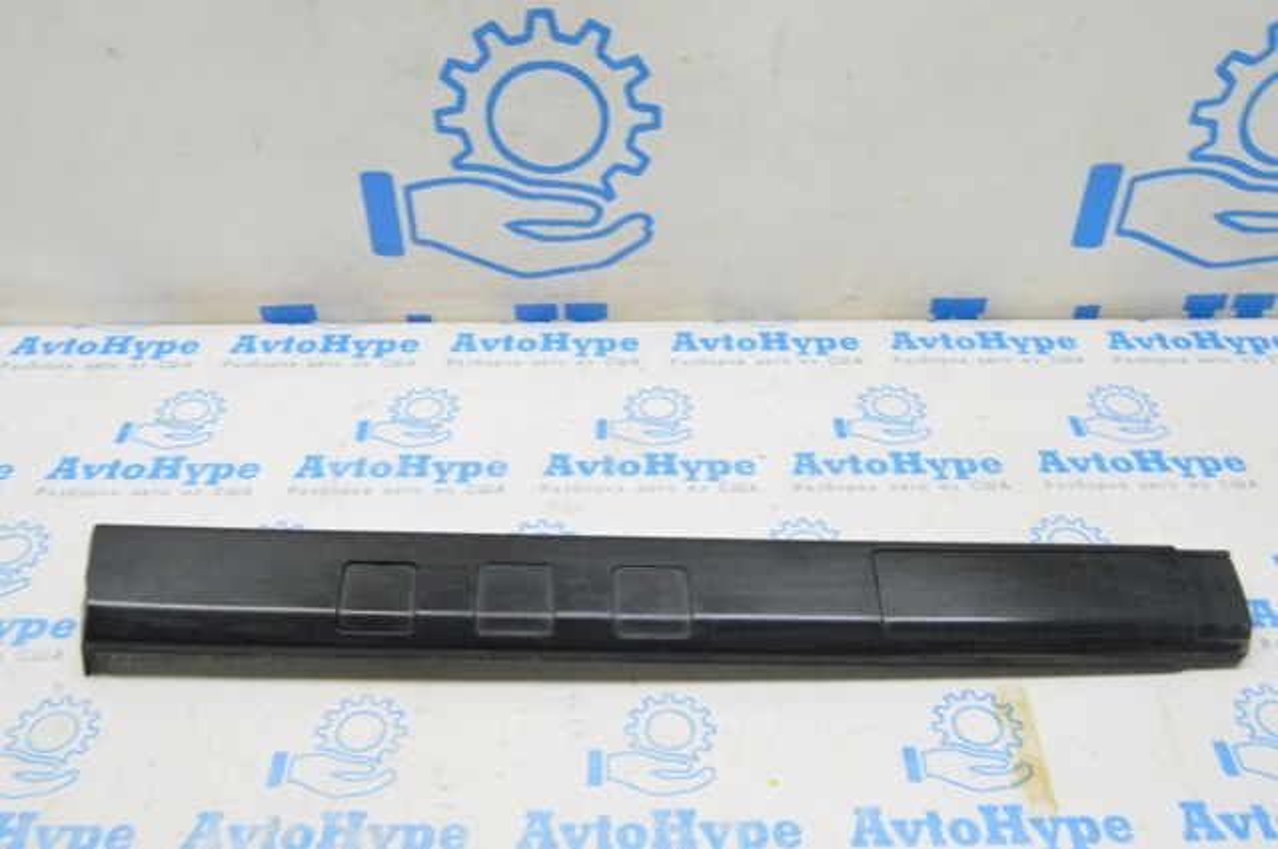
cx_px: 639
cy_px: 424
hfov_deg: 55.2
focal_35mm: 34
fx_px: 1223
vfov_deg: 38.3
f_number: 20
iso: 6400
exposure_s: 1/15
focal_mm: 23
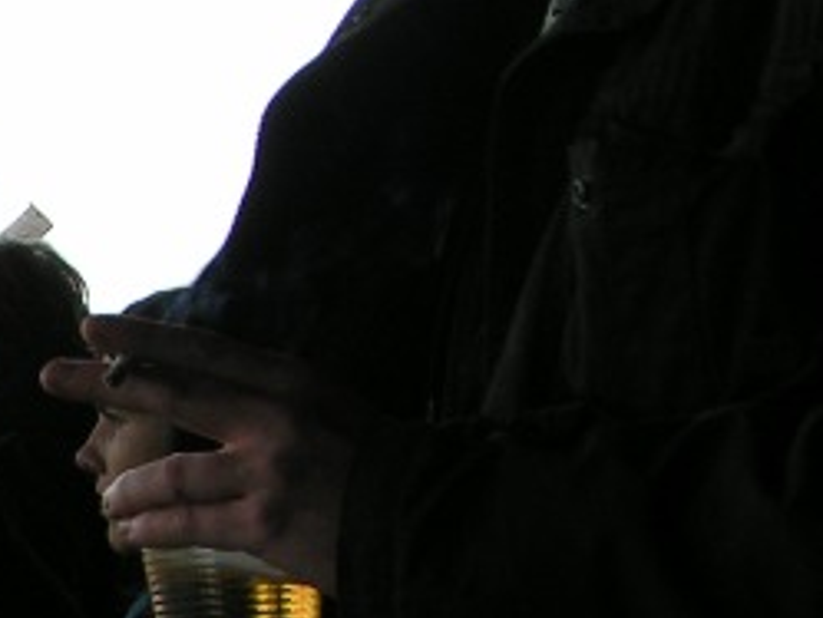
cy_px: 740
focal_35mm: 122
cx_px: -473
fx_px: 2902
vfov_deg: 11.9
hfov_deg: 14.8
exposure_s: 1/80
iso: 50
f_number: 5.6
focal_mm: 5.8
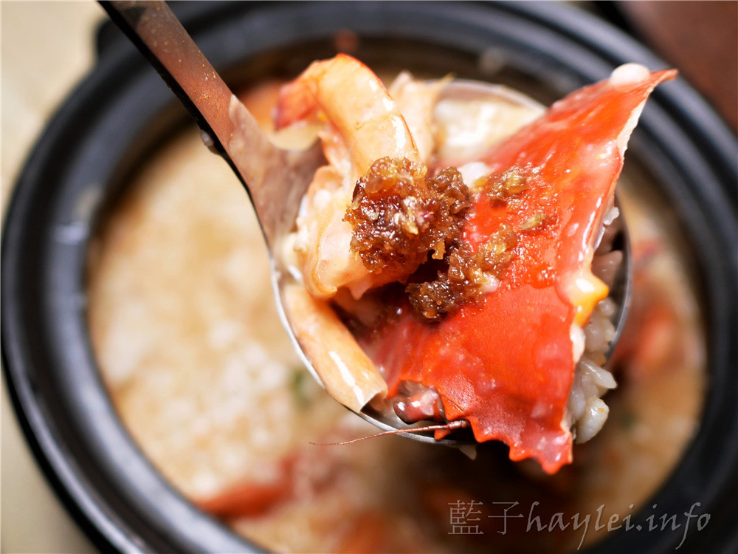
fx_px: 640
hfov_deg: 60.0
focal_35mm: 30
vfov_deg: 46.8
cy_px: 277
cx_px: 369
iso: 200
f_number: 2
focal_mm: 15
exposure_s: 1/160
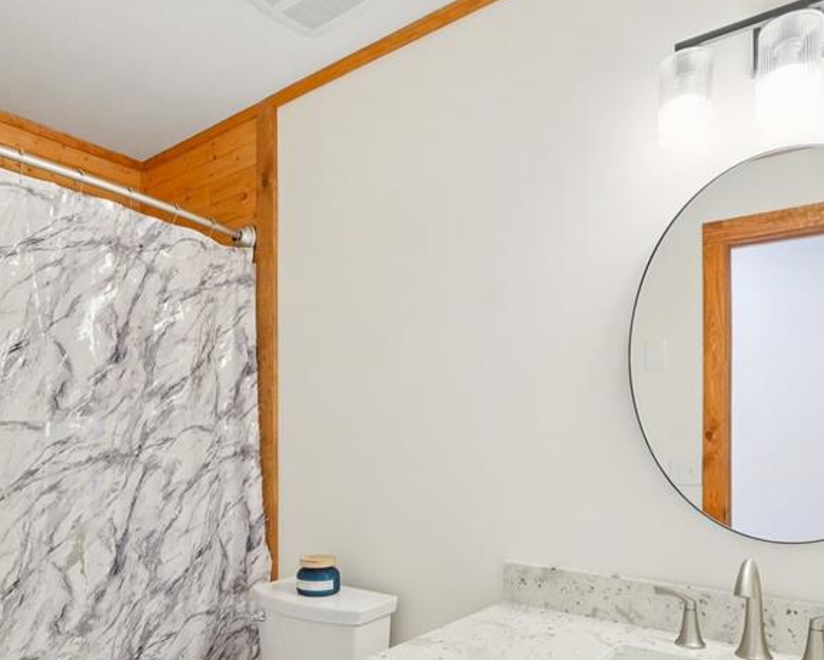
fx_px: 610
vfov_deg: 55.5
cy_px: 447
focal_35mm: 25
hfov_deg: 67.9
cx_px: 365
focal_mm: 10
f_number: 8
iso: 3200
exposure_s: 1/30
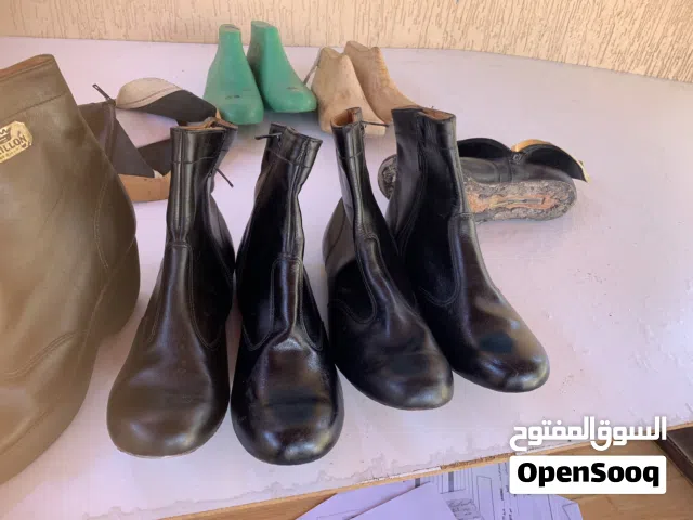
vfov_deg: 53.1
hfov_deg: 67.3
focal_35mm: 26
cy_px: 260
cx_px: 346
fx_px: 521
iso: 80
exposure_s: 1/121
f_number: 1.8
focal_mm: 4.25
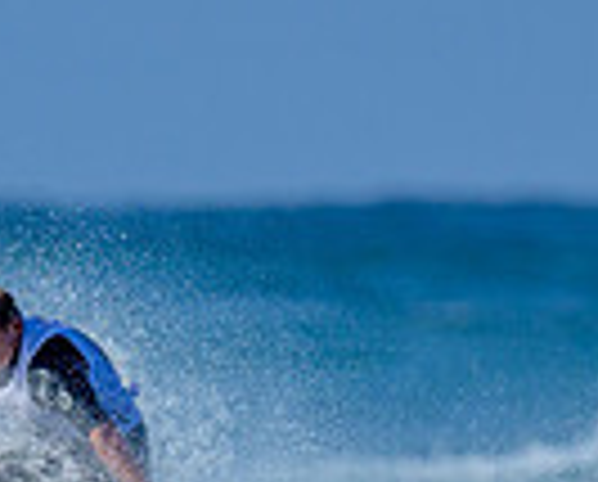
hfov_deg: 0.4
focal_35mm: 4492
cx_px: -346
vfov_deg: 0.3
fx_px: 79677
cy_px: 916
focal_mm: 800
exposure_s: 1/2000
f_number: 6.3
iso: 250
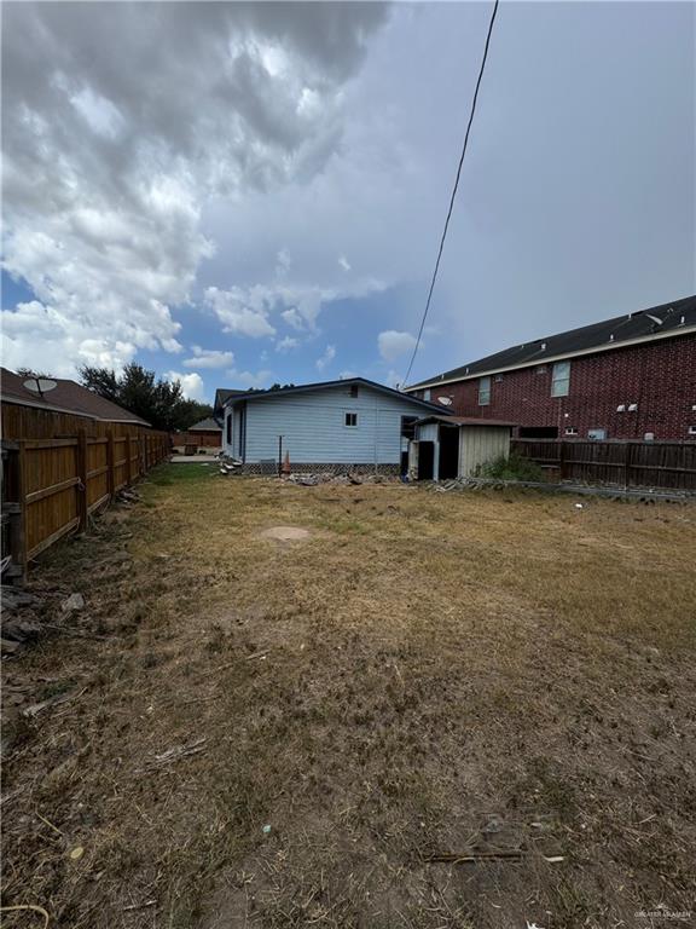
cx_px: 348
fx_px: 375
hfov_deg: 85.7
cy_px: 464
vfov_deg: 102.1
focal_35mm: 14
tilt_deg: -1.7
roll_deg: -3.1
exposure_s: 1/2985
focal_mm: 2.22
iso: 50
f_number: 2.2
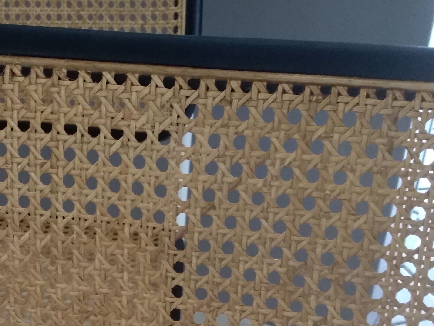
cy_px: 309
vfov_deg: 24.3
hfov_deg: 32.6
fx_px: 727
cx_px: 111
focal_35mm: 58
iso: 534
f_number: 2
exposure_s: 1/33.3
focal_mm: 3.54
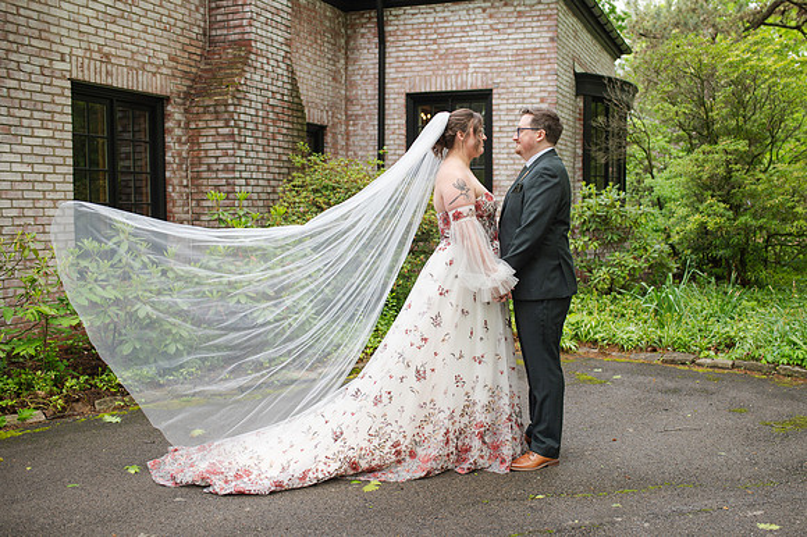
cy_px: 285
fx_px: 851
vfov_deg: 35.0
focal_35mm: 38
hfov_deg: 50.7
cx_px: 437
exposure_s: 1/320
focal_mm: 35
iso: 100
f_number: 3.2
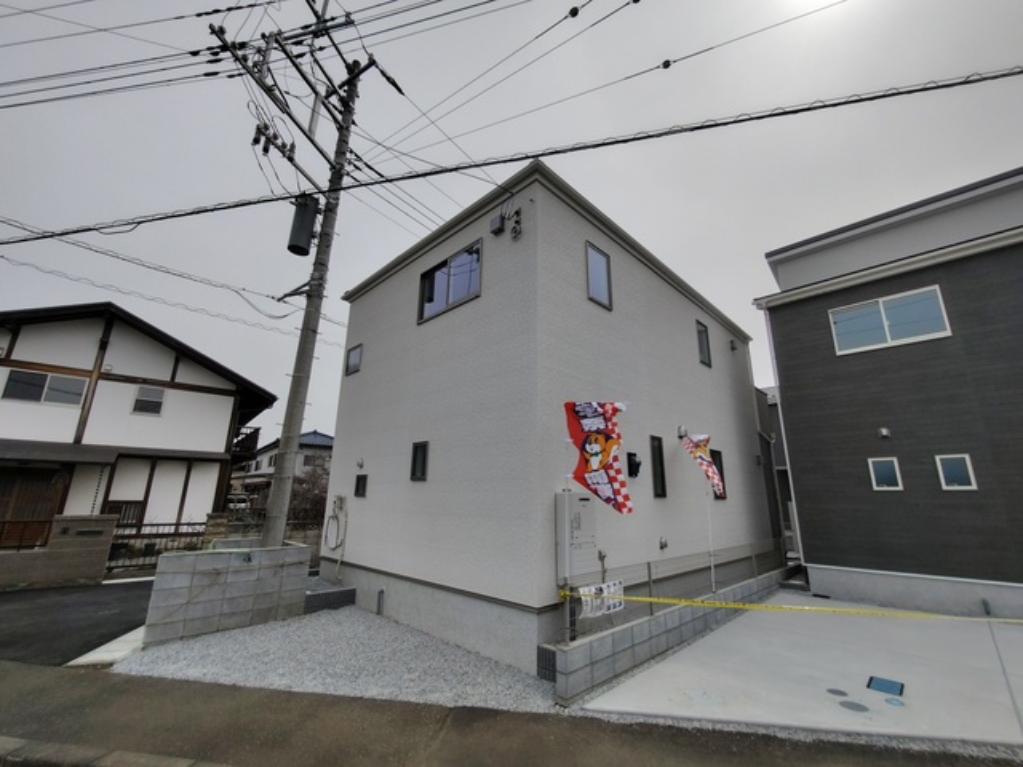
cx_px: 512
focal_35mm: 15
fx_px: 443
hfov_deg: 98.2
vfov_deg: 81.7
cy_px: 384
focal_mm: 1.6
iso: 50
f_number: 2.4
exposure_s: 1/1977
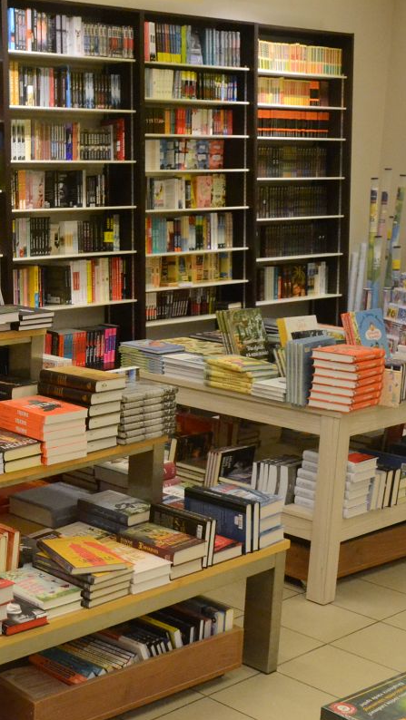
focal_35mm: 57
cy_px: 359
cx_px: -124
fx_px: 1090
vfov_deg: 36.6
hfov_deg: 19.4
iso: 3200
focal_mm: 24
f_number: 9
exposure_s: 1/125
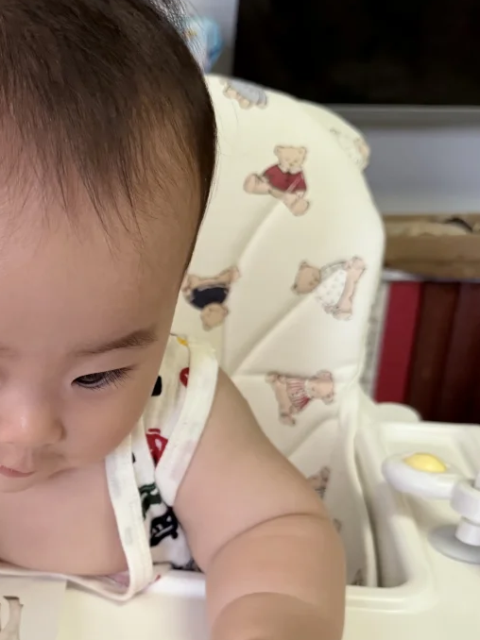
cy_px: 480
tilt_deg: -28.8
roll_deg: +1.1
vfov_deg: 36.6
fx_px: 944
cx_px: -10
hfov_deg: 26.8
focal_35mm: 51
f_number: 1.78
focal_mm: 6.76
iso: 160
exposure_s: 1/121
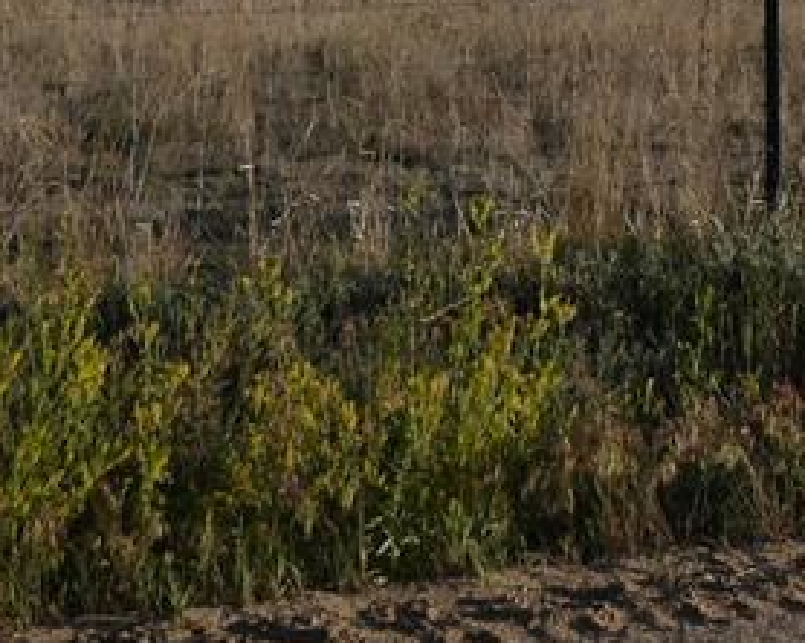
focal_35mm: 194
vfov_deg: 7.8
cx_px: 1268
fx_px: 4619
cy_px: -392
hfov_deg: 9.6
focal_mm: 9.6
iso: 80
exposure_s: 1/640
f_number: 4.1
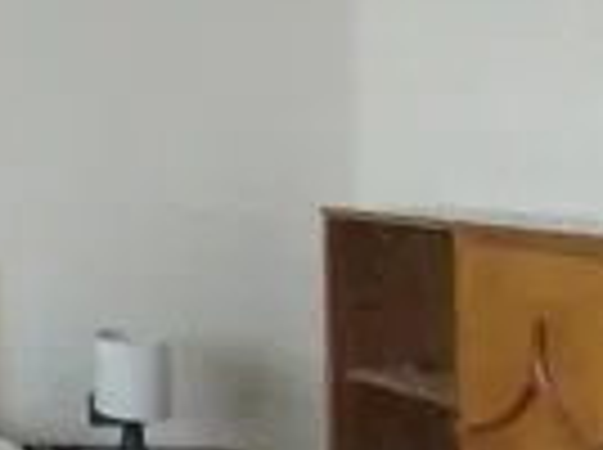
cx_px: -454
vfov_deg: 21.1
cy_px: 52
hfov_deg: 20.8
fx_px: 1182
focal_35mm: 68
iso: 320
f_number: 2.2
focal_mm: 1.3
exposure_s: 1/17
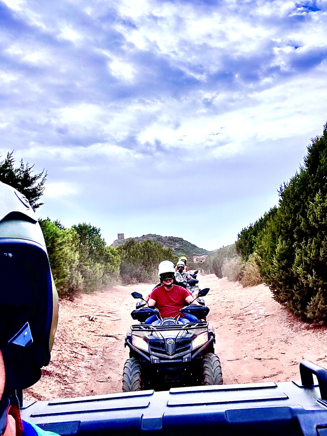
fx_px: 378
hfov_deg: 46.8
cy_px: 218
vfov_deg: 60.0
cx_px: 164
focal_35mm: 30
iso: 25
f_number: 1.9
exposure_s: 1/730
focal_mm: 2.69
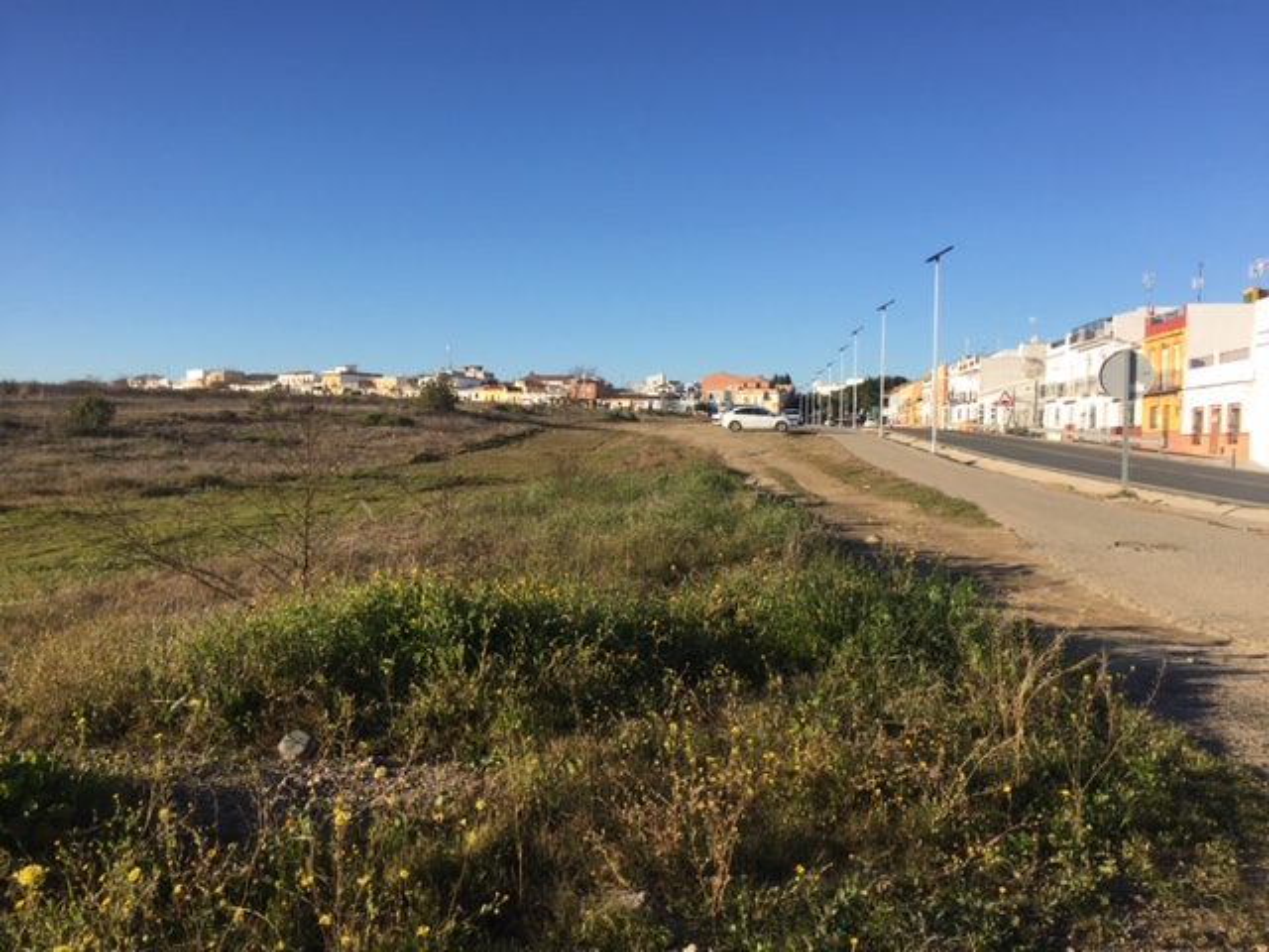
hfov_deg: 61.7
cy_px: 476
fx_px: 1063
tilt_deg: -2.9
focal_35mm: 29
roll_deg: -2.3
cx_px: 634
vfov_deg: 48.2
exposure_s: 1/1364
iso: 32
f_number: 2.2
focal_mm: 4.15
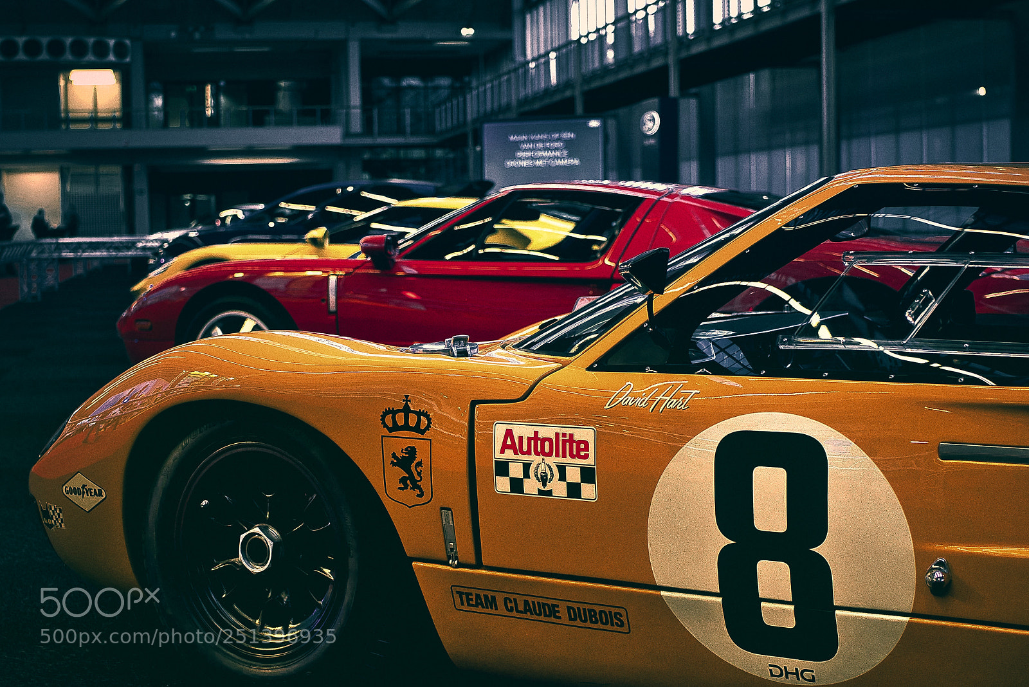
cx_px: 514
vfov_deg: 37.9
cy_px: 344
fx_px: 1001
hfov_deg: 54.4
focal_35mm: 35
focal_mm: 35
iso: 800
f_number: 2.8
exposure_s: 1/40
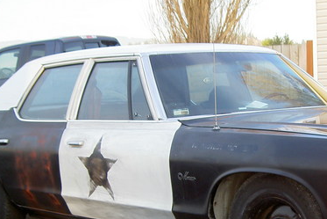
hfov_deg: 23.1
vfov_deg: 15.6
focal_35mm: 87
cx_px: 255
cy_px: 188
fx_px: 791
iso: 100
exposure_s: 1/80
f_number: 2.8
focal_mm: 8
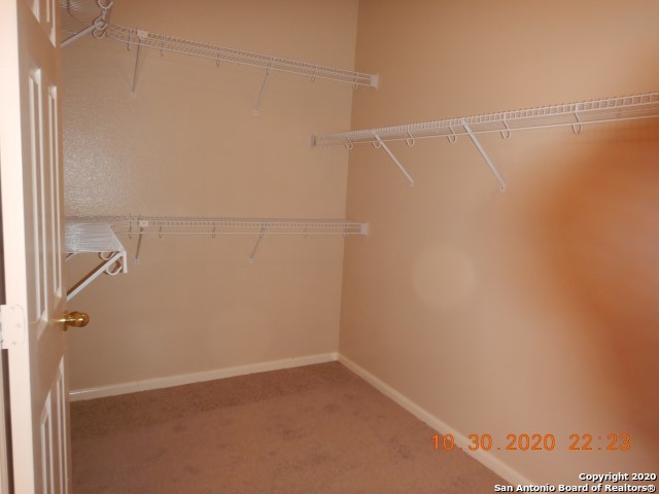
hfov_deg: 71.6
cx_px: 330
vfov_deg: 56.8
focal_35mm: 24
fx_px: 457
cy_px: 247
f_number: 2.8
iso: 200
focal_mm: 4.3
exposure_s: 1/30
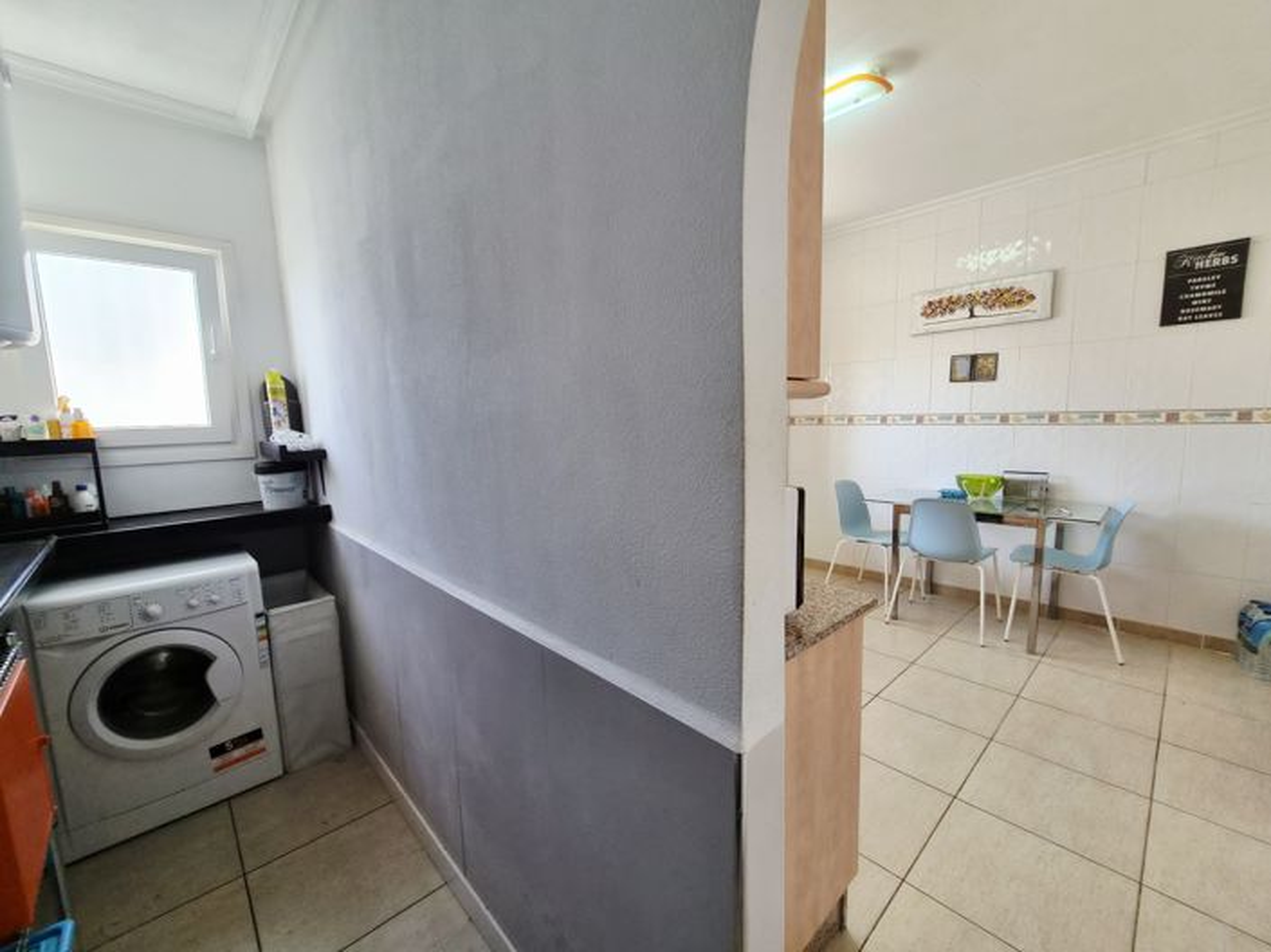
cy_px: 476
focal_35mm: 13
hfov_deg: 106.2
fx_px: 477
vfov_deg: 89.9
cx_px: 636
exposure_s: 1/100
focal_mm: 2.2
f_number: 2.2
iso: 160
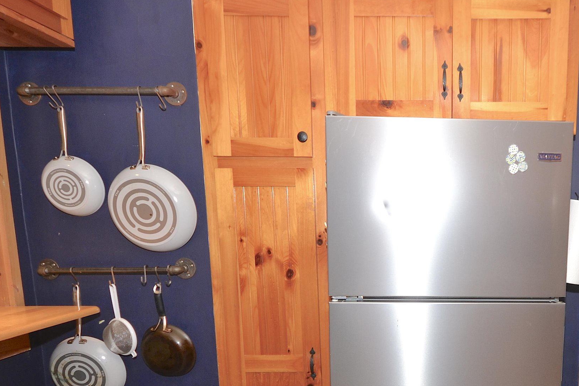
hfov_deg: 57.0
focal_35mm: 31
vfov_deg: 41.3
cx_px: 443
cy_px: 285
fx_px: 498
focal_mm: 11
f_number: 5.6
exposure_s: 1/60
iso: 400
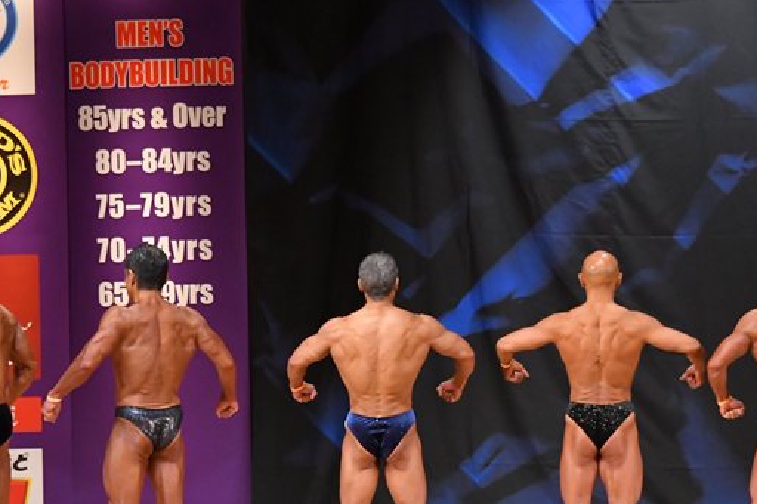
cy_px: 361
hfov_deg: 9.1
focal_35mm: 227
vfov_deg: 6.0
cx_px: 276
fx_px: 4771
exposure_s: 1/400
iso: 5600
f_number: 5.6
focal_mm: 100
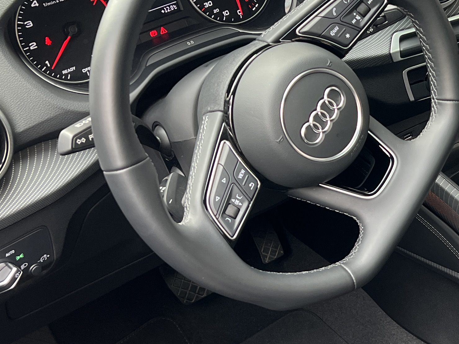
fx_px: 941
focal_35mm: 71
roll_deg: +3.0
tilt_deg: -37.5
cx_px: 422
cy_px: 196
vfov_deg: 20.7
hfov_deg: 26.4
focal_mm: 5.7
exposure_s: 1/110
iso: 125
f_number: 1.5
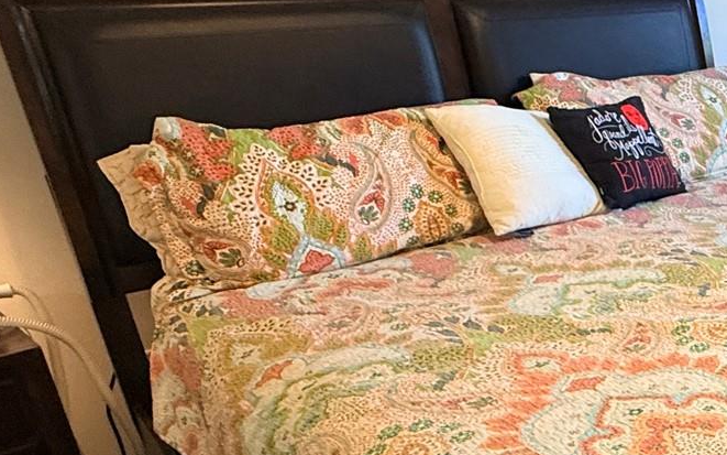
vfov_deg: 27.8
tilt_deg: -19.8
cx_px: 891
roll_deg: +1.5
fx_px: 911
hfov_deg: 34.2
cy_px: 295
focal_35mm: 46
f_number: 2.2
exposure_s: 1/60
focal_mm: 2.22
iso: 250
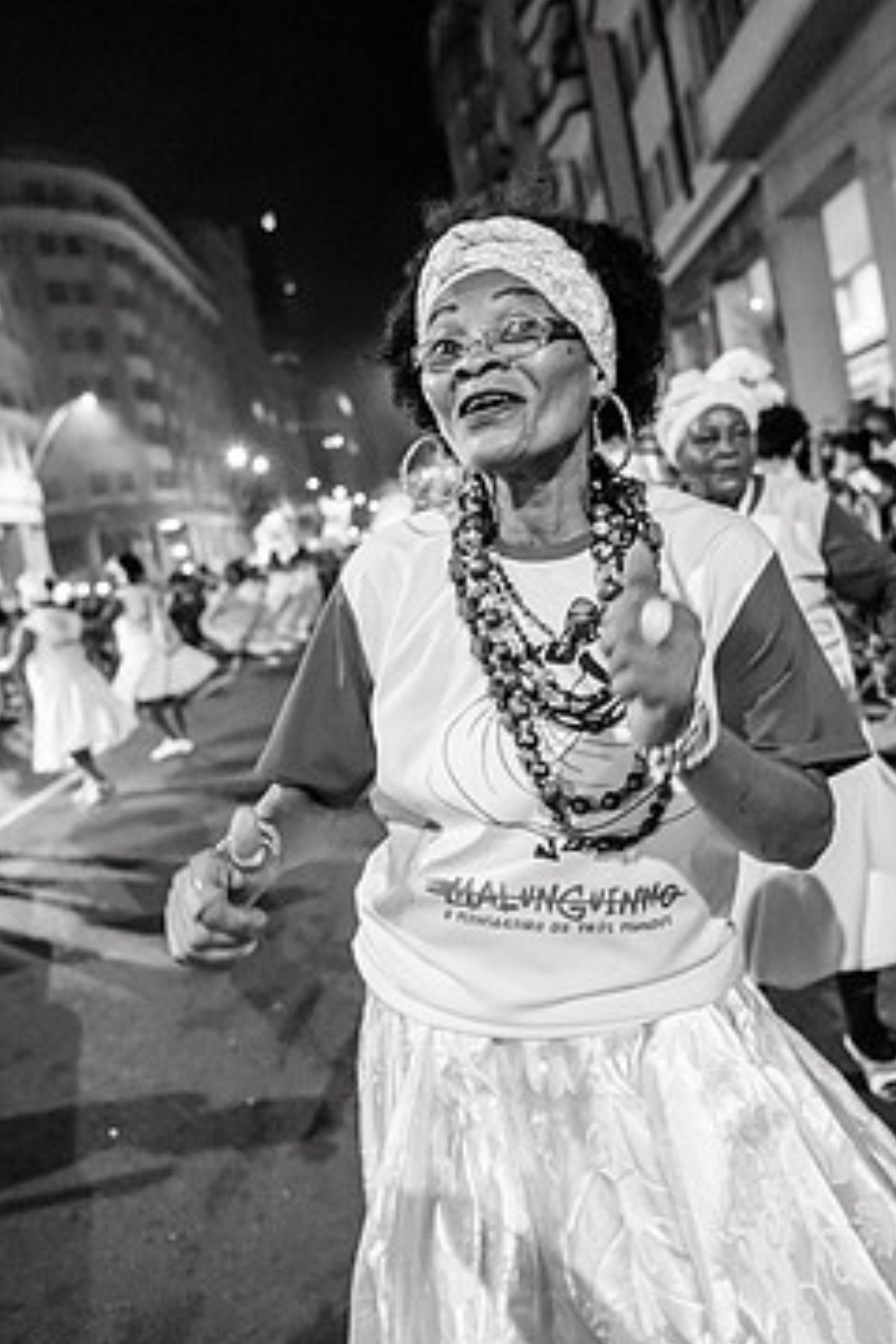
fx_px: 1120
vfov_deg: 61.9
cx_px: 519
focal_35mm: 30
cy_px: 646
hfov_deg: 43.5
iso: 5000
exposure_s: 1/200
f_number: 2.5
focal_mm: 24
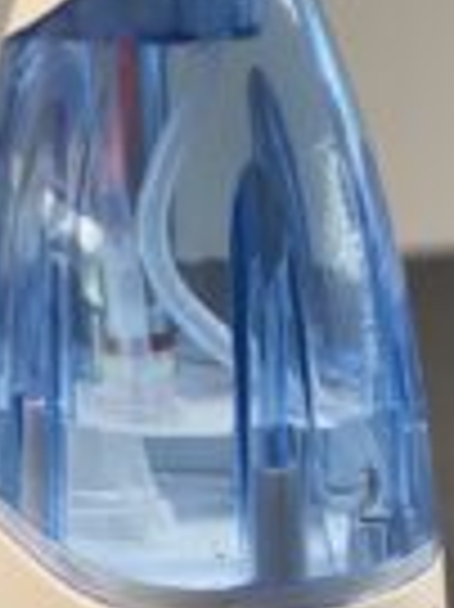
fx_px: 2435
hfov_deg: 10.6
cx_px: 175
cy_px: 54
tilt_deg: -4.9
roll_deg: +1.1
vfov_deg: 14.1
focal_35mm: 139
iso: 200
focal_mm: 6
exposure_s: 1/122
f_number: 2
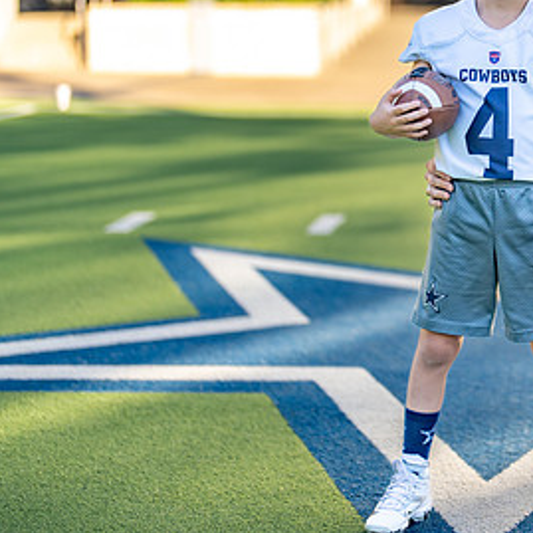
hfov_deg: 16.0
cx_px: 582
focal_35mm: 106
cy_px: 160
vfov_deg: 16.4
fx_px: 1847
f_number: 1.2
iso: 100
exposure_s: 1/2500
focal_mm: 50
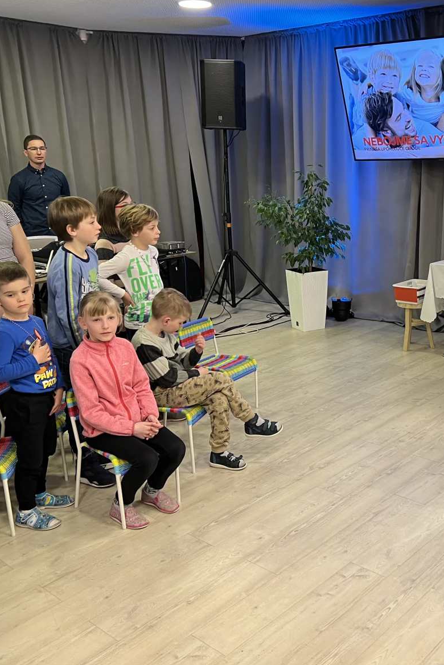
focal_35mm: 37
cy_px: 327
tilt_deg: -14.2
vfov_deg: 51.9
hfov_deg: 34.9
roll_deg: +0.2
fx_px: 684
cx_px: 352
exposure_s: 1/60
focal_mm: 5.7
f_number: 1.5
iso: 100
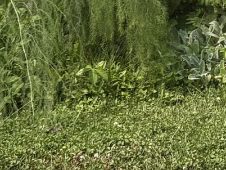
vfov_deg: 6.5
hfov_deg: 9.8
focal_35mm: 194
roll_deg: -0.6
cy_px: -457
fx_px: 1267
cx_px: 369
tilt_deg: +9.7
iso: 50
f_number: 1.6
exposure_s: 1/2075
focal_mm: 5.96
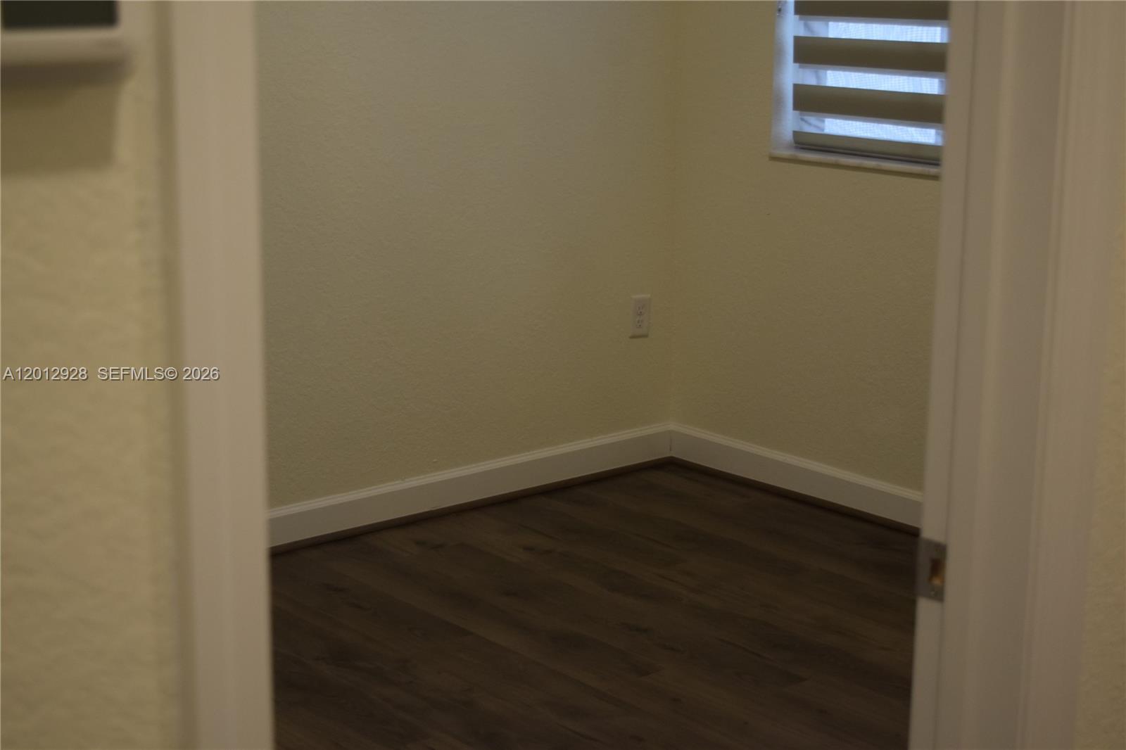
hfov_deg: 33.4
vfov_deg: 22.6
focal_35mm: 60
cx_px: 563
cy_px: 375
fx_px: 1876
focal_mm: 40
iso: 720
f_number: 4.8
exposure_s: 1/60
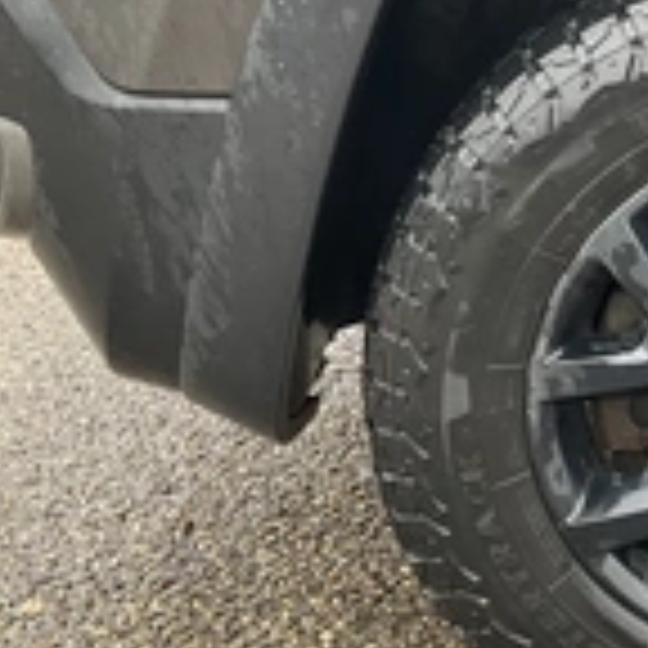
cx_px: 788
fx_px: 1504
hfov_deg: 22.3
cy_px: 266
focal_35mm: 71
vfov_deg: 24.3
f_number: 1.8
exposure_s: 1/94
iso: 64
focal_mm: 3
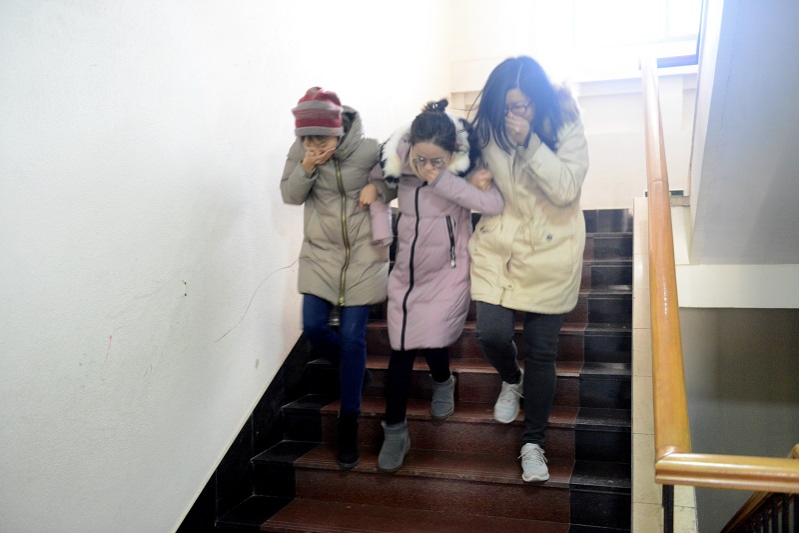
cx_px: 400
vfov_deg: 37.8
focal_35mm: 35
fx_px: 777
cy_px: 266
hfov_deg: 54.4
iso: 6400
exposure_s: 1/50
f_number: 3.2
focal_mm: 35
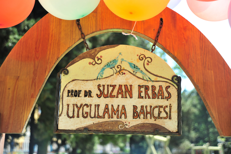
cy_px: 77
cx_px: 116
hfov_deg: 48.5
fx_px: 257
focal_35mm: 40
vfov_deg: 33.4
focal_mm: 40
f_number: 3.3
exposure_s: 1/500
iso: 200
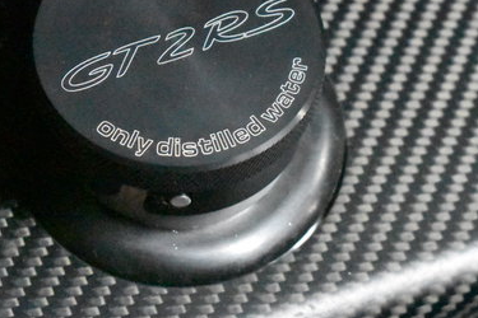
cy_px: 88
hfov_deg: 12.2
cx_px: 240
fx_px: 2244
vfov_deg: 8.1
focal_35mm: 169
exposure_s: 1/100
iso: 25600
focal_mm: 55
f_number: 5.6
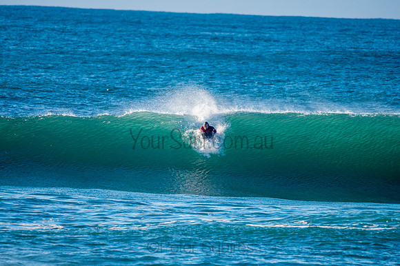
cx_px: 200
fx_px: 6804
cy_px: 133
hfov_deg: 3.4
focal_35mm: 613
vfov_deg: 2.2
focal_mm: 500
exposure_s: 1/320
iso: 72
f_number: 5.6
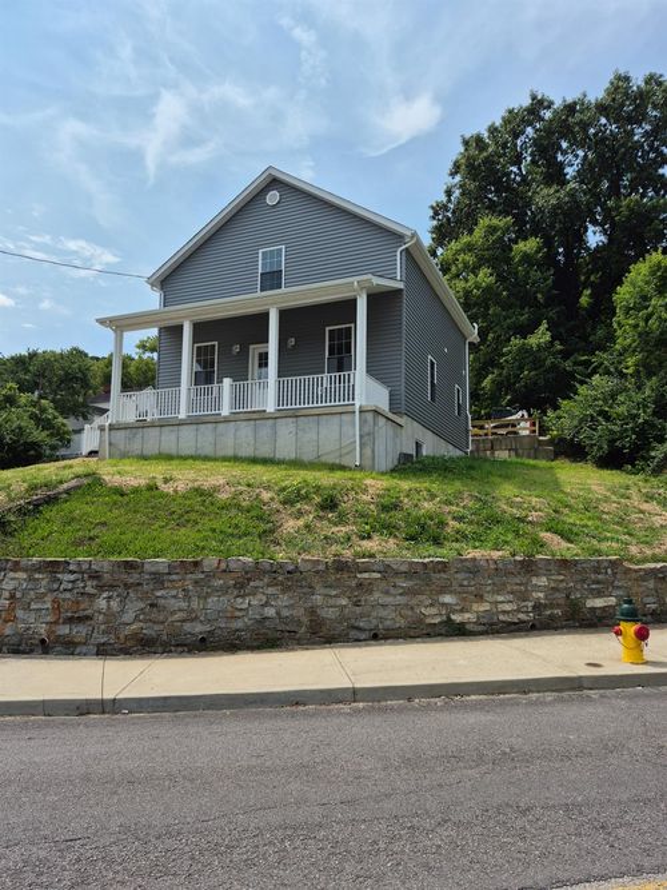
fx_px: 591
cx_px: 334
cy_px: 445
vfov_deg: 73.9
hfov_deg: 58.9
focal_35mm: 23
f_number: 1.8
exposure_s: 1/2568
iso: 25
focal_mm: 5.4
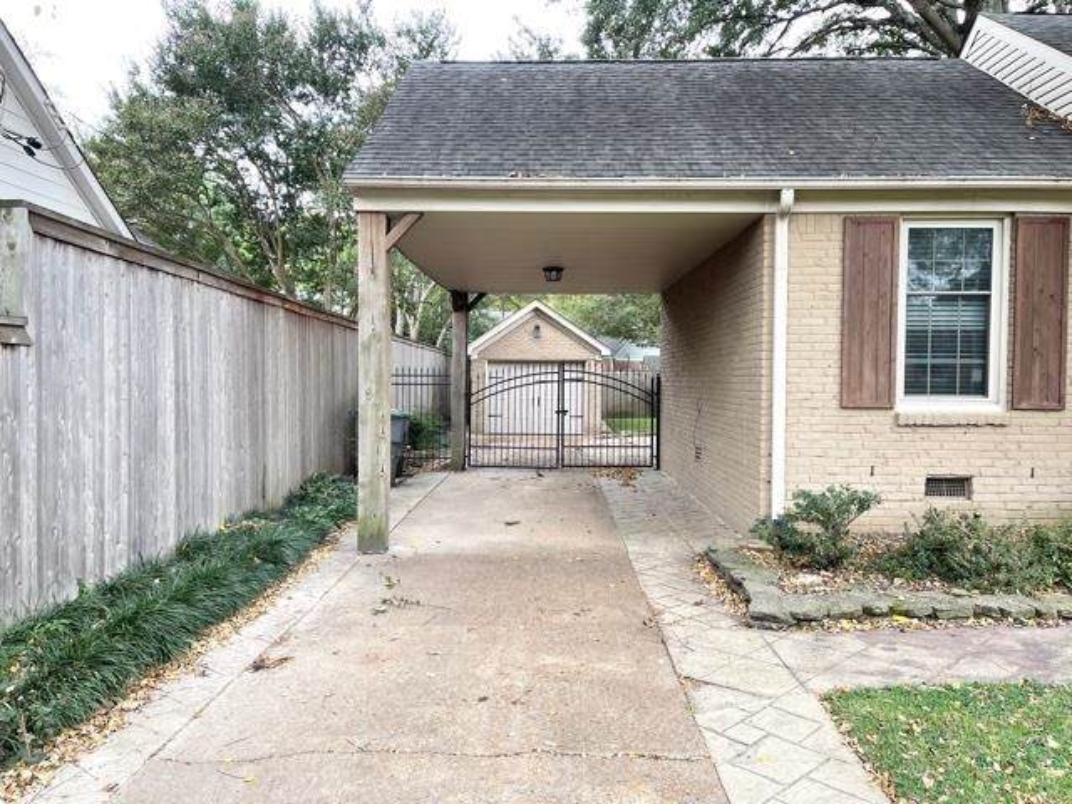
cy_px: 402
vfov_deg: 53.1
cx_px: 536
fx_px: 805
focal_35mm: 26
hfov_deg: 67.3
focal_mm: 5.1
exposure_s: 1/121
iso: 32
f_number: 1.6
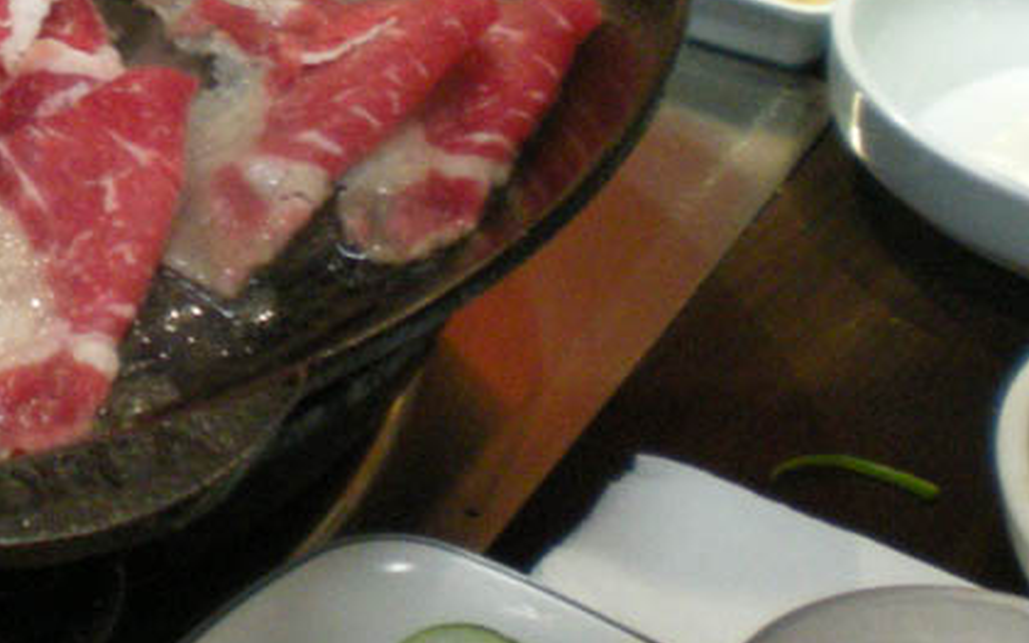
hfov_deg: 20.6
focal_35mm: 98
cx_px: 15
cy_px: -249
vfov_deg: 12.8
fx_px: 2748
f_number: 3.1
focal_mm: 6.3
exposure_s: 1/15
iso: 355
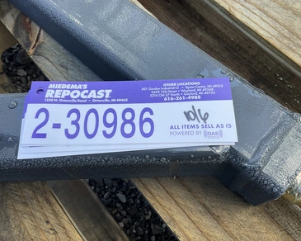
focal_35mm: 31
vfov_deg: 47.1
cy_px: 123
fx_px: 276
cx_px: 139
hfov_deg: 57.1
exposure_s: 1/179
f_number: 1.8
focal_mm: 3
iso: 20
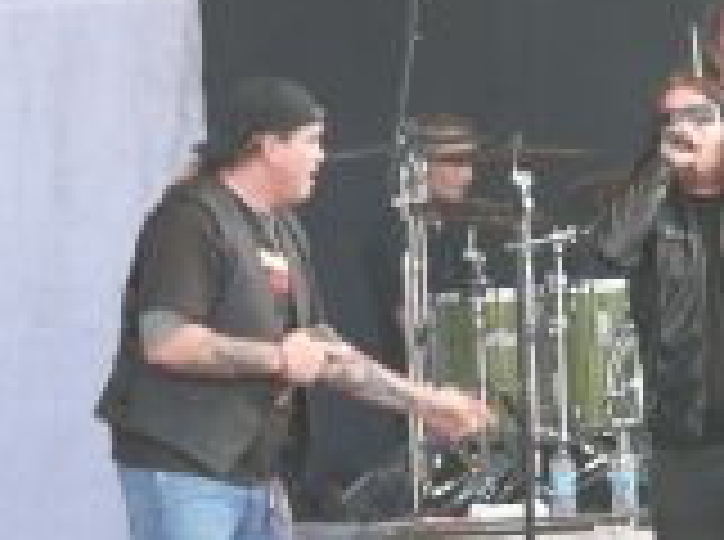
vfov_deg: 3.0
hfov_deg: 4.0
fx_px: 10330
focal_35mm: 495
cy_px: 189
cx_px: 517
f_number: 3.6
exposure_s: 1/100
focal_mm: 39.1
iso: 100
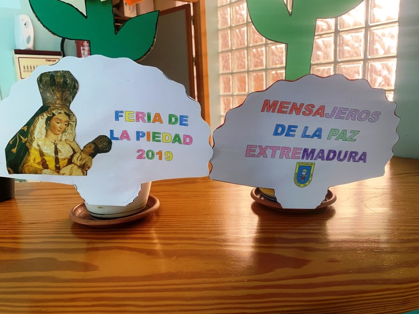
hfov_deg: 67.3
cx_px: 210
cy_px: 157
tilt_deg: -11.8
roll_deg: +2.1
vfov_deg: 53.1
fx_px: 315
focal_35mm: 26
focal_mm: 4.25
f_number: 1.8
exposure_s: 1/60
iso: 160
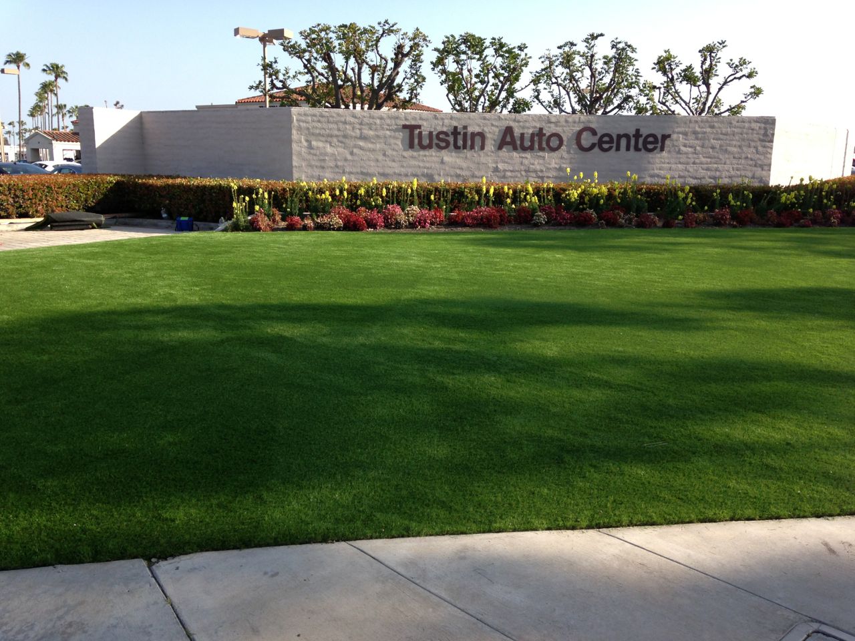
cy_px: 320
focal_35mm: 33
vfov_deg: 42.9
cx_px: 428
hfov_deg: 55.4
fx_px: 815
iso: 50
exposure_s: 1/645
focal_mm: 4.13
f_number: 2.4
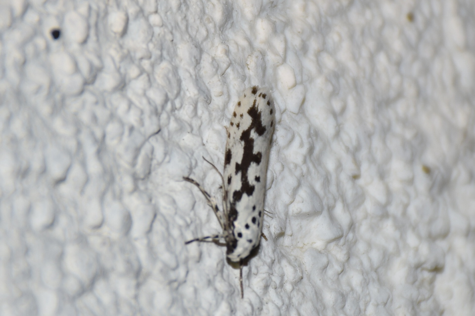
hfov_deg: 9.8
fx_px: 2771
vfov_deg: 6.5
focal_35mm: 210
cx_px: 238
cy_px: 158
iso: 100
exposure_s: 1/60
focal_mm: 140
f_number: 6.3
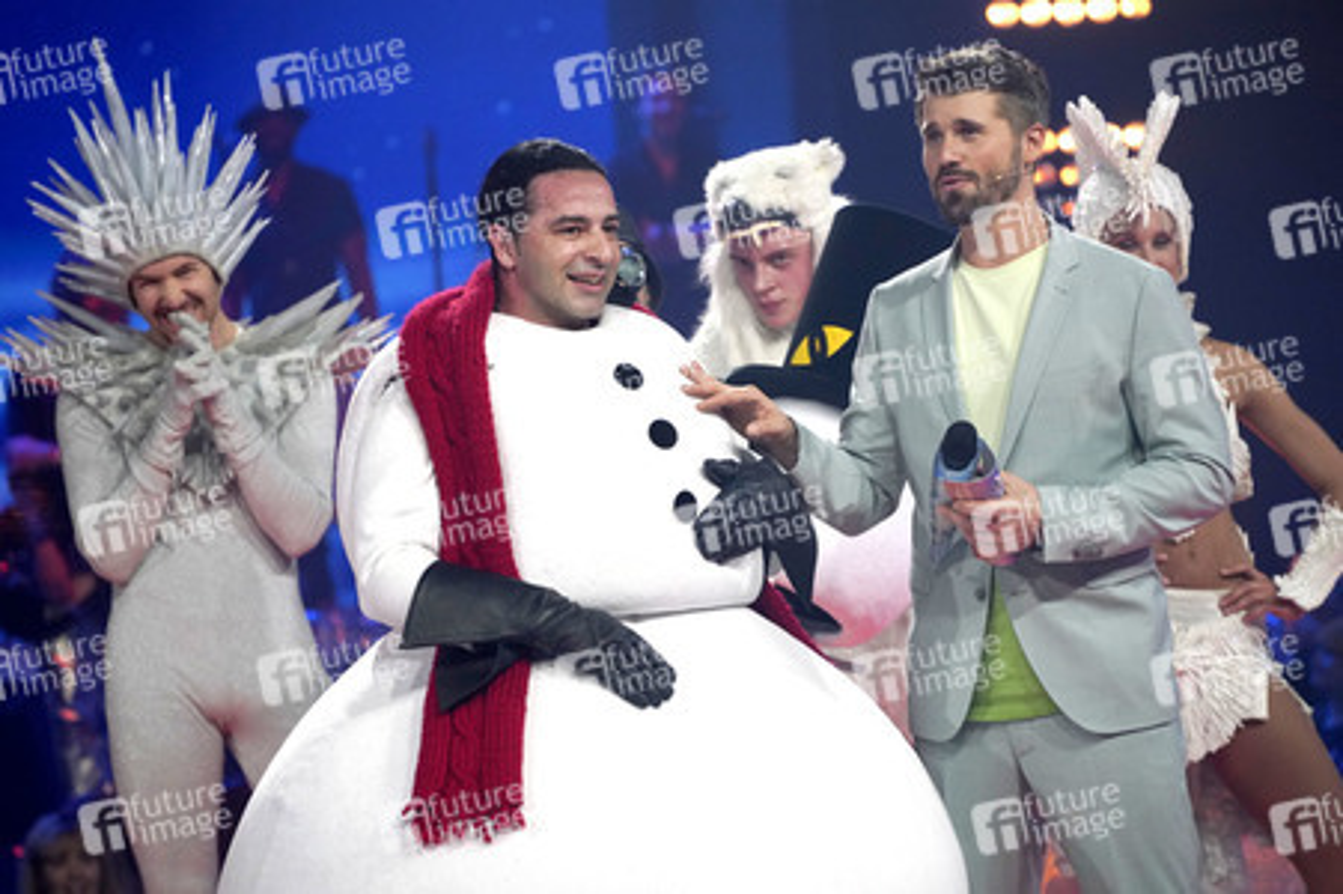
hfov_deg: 10.3
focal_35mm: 200
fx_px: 7455
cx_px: 672
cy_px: 447
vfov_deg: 6.9
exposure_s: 1/250
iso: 3200
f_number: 5.6
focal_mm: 200
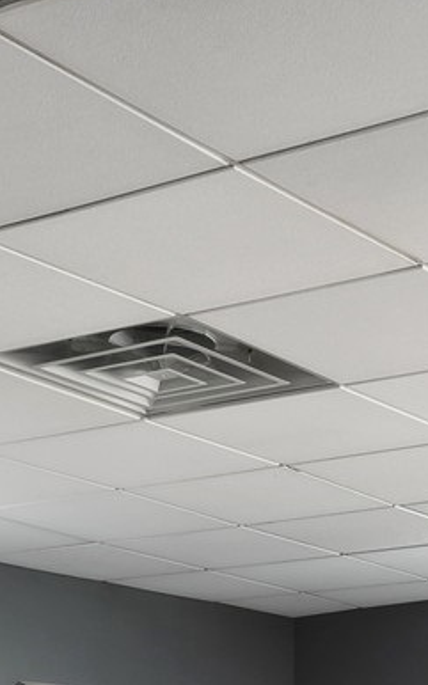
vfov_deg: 20.2
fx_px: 1737
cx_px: 453
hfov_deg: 13.8
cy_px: 923
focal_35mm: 93
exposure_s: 1/2
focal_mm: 22
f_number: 8
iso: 400
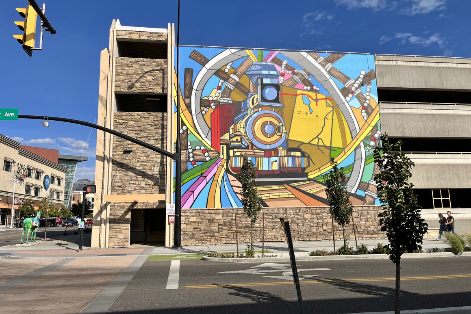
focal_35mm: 28
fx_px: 366
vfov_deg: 46.4
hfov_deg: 65.5
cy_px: 157
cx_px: 243
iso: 50
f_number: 1.6
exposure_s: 1/5556
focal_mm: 5.1
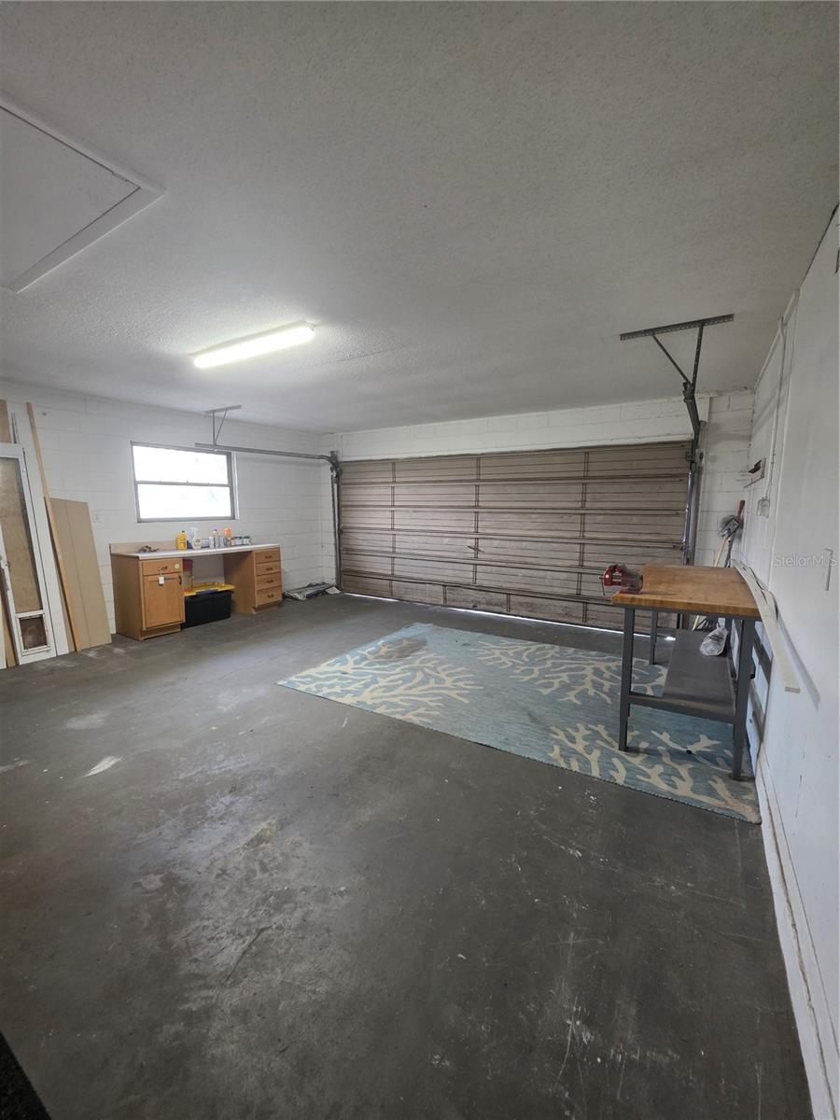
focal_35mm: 13
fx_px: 421
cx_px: 420
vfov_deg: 106.2
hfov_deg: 89.9
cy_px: 560
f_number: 1.9
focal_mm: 2.2
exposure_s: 1/60
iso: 400
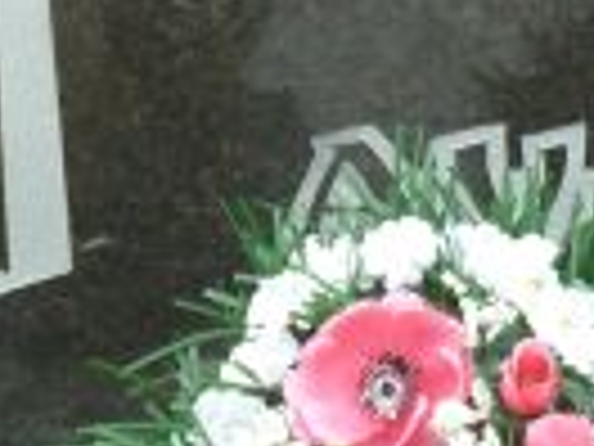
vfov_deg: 3.4
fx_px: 7516
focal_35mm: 438
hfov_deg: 4.5
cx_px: 932
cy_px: -518
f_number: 4.3
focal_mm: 14.7
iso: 80
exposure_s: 1/60
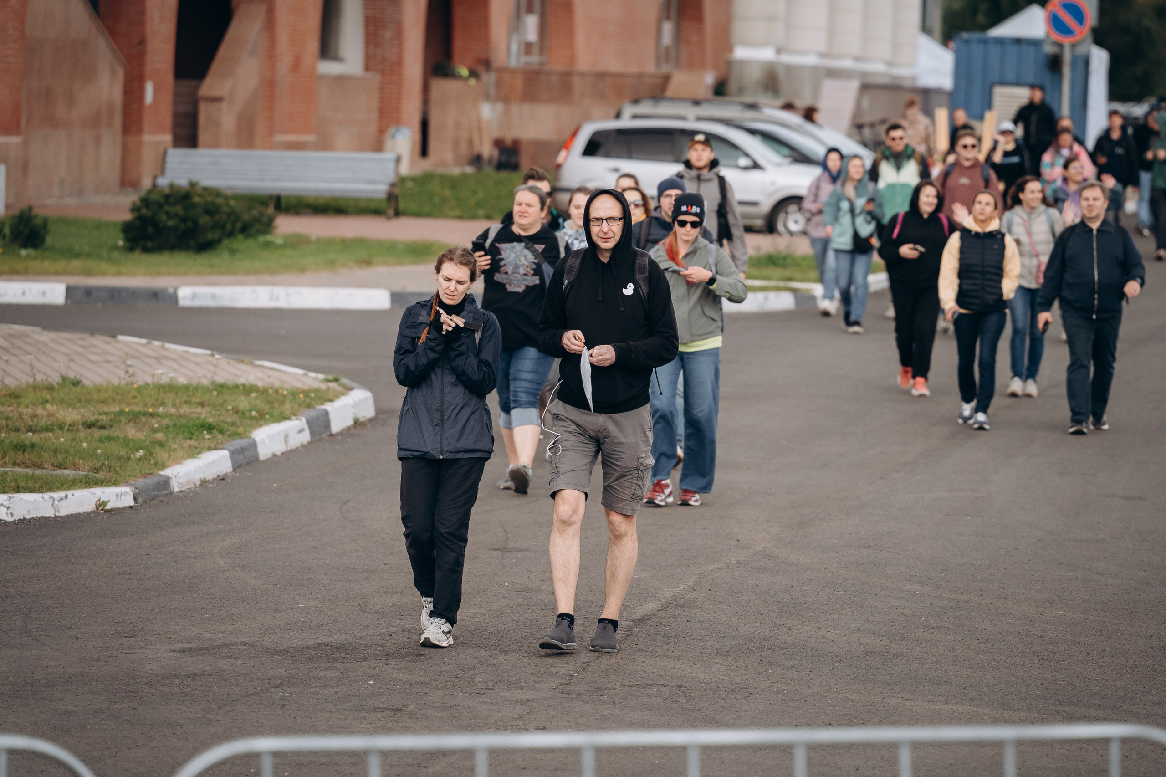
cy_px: 352
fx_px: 6439
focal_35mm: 199
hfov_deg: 10.3
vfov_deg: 6.9
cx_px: 642
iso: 400
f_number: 4
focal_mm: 180
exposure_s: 1/1000
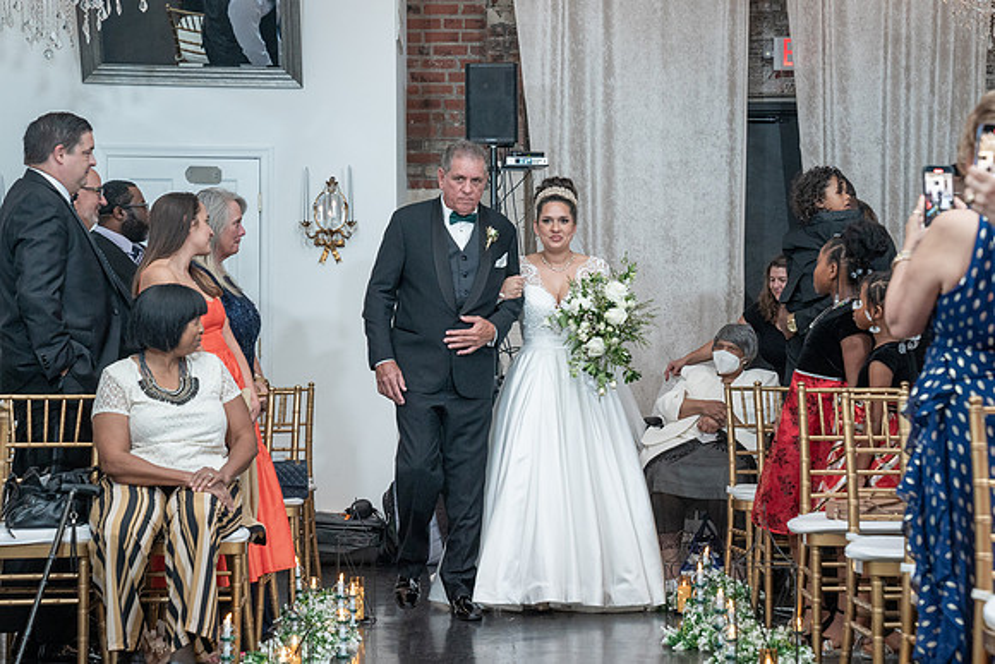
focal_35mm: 81
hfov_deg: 24.9
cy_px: 350
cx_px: 509
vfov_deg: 16.8
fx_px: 2251
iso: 2000
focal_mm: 70
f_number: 4.5
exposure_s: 1/250
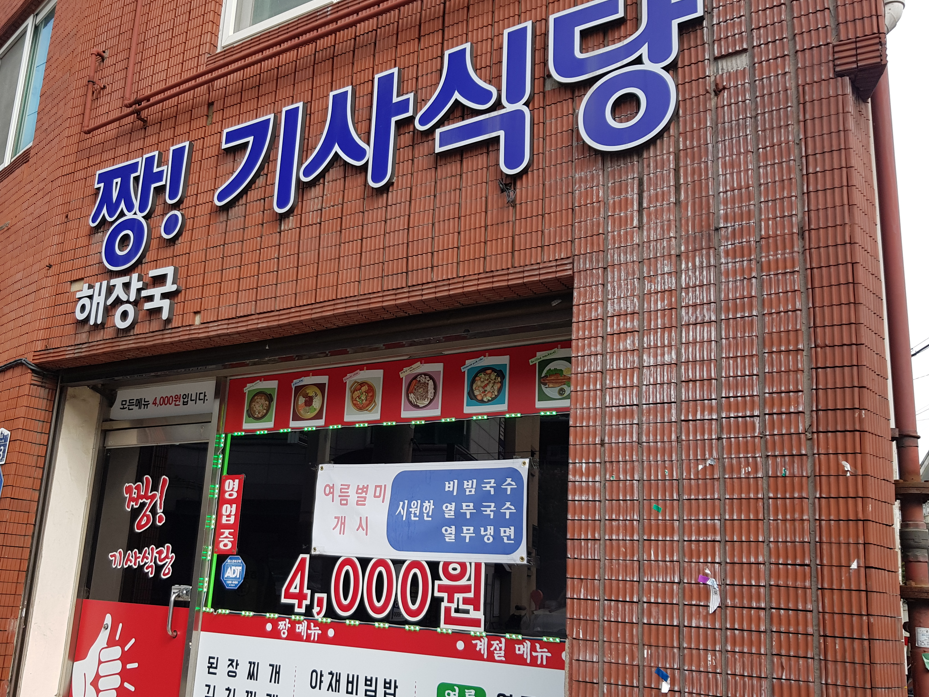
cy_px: 370
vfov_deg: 45.4
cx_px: 397
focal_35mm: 31
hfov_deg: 58.1
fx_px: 832
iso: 40
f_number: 1.7
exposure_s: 1/830
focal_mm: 4.2
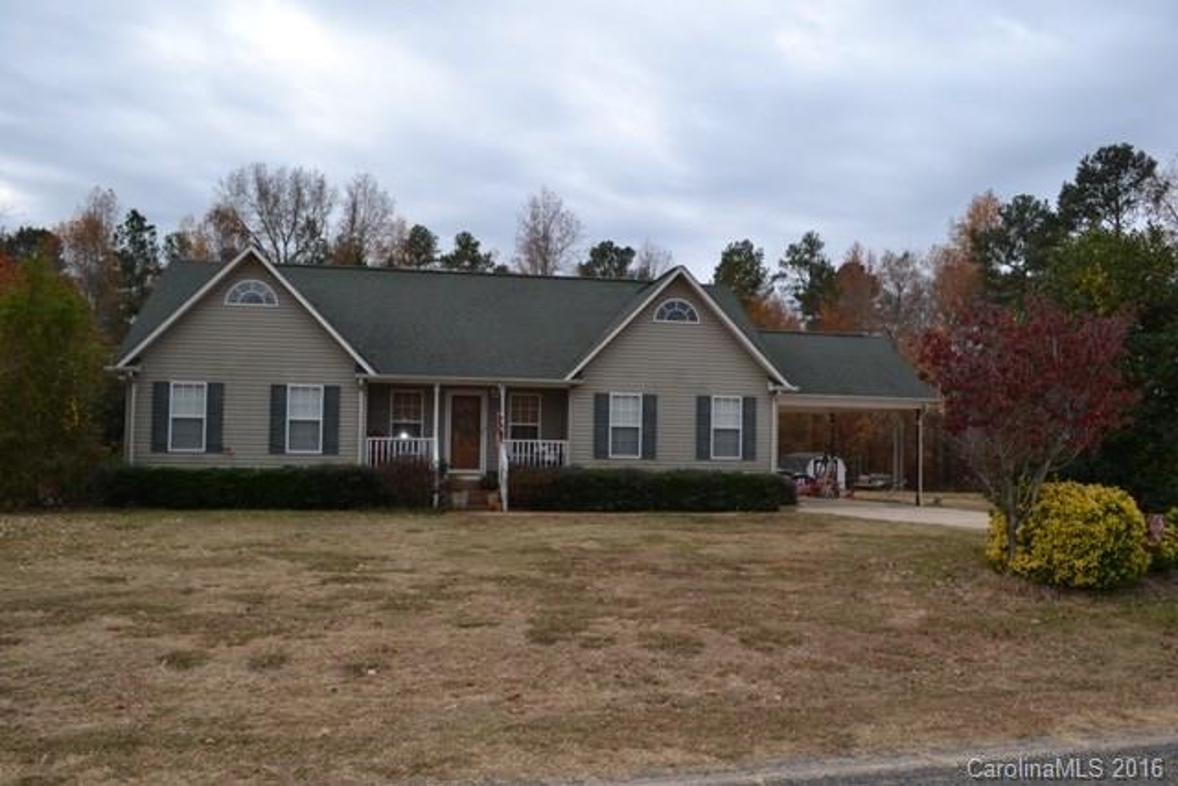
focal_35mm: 27
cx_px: 589
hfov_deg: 67.4
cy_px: 393
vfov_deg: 48.0
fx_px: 884
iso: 100
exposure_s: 1/200
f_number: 6.3
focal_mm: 18
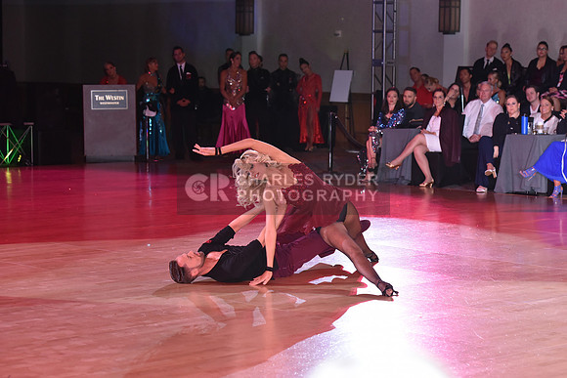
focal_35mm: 98
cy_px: 189
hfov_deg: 20.8
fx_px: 1544
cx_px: 284
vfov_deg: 14.0
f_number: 4.5
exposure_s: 1/250
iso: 1600
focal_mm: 98
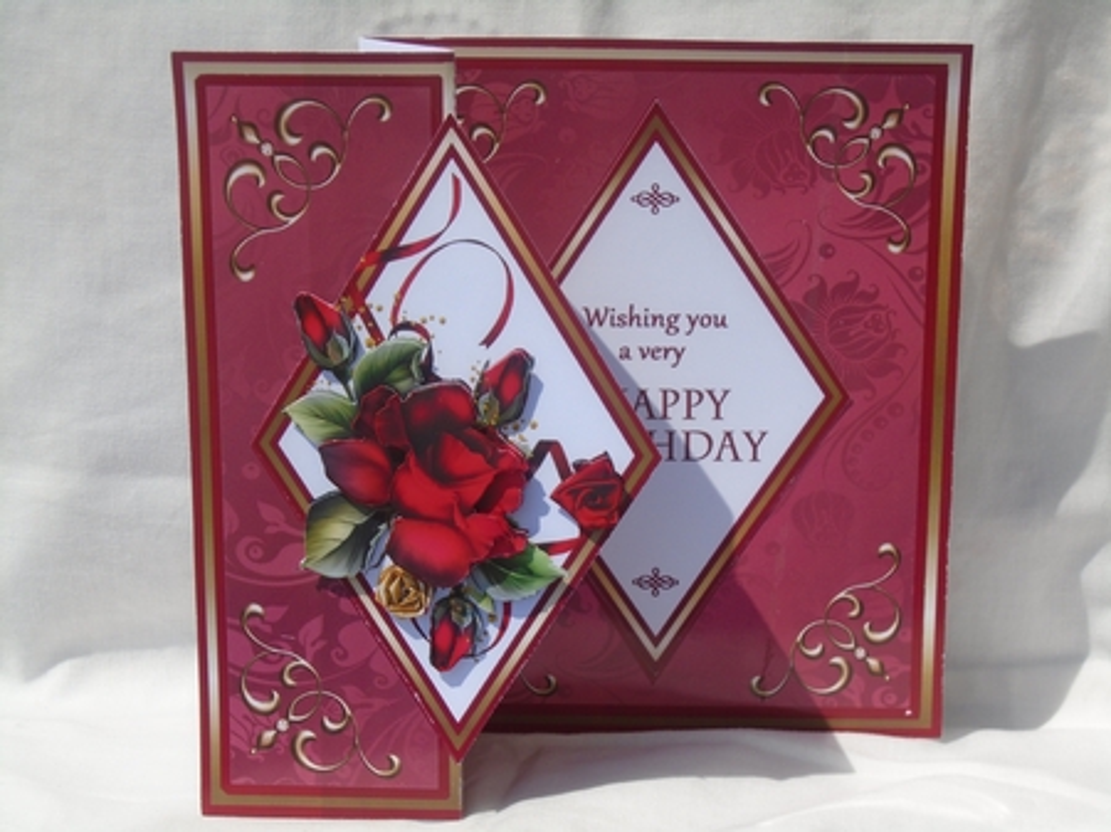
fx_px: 2181
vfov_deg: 21.6
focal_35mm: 68
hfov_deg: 28.6
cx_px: 556
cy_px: 416
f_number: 5.5
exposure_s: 1/800
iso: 100
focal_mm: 12
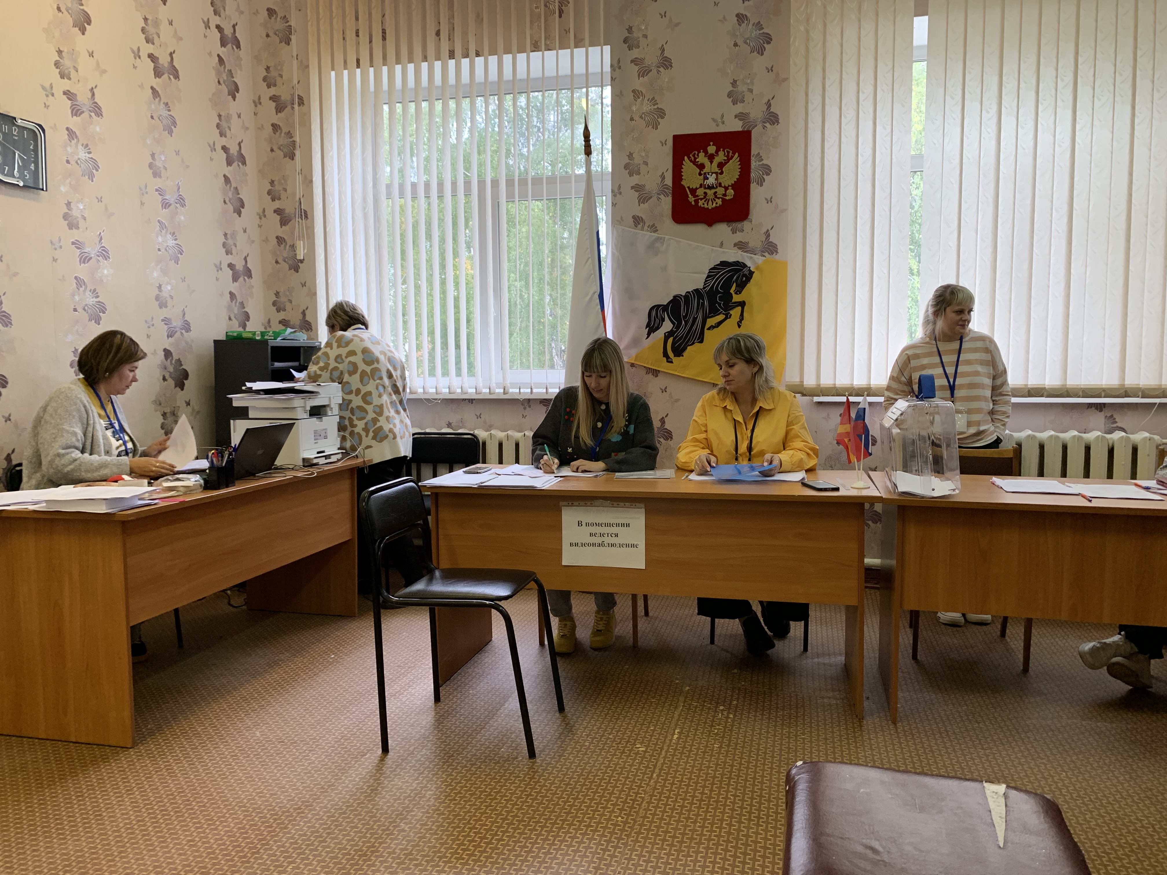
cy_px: 438
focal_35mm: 26
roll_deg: +0.3
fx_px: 877
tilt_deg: -5.2
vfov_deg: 53.1
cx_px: 584
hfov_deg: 67.3
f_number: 1.8
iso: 100
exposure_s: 1/50
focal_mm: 4.25
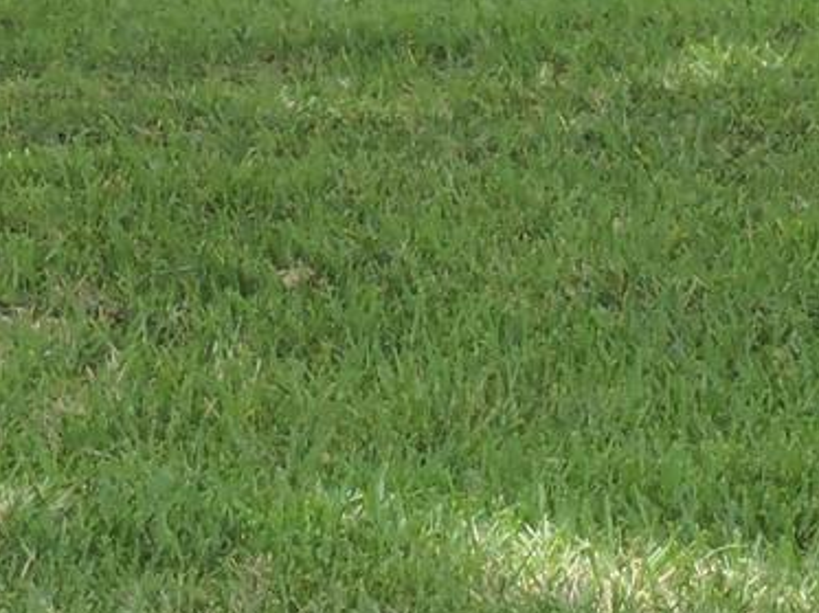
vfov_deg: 4.0
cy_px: -305
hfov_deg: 5.4
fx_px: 8627
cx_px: 1047
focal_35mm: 365
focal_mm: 15.2
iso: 320
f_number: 4
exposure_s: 1/640
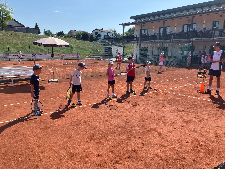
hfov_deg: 63.4
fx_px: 182
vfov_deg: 49.7
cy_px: 84
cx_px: 112
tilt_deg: -11.0
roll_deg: -0.5
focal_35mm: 28
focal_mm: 3.99
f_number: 1.8
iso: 32
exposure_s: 1/1312
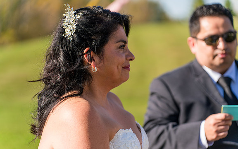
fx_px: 752
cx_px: 119
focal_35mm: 116
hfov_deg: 18.0
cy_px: 79
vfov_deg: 11.3
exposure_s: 1/1600
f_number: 3.2
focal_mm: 113
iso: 250
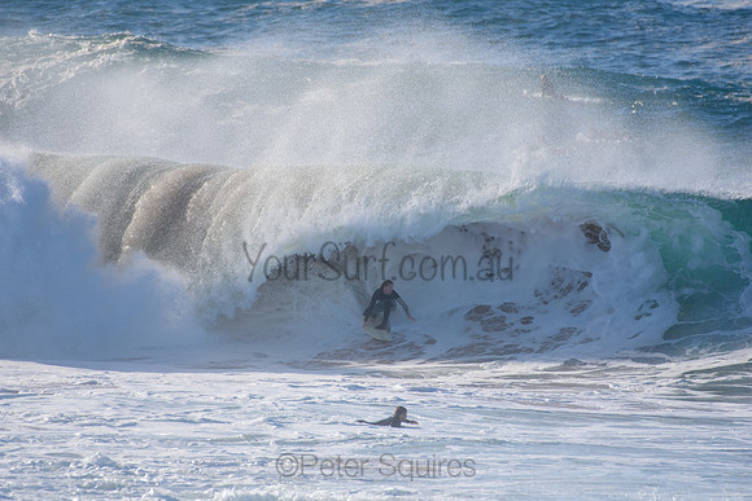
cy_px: 250
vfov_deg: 1.8
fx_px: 15670
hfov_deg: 2.7
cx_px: 376
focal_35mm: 750
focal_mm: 500
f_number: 5.6
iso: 320
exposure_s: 1/2000
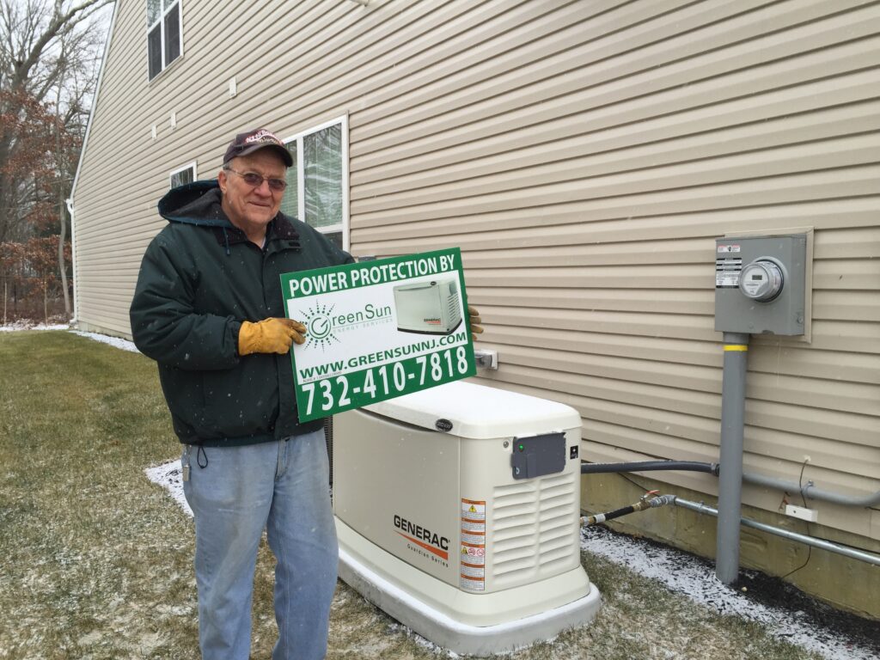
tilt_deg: -1.1
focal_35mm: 29
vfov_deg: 48.2
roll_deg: +1.1
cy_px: 330
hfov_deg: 61.7
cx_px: 440
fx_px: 737
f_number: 2.2
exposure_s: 1/353
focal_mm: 4.15
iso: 32
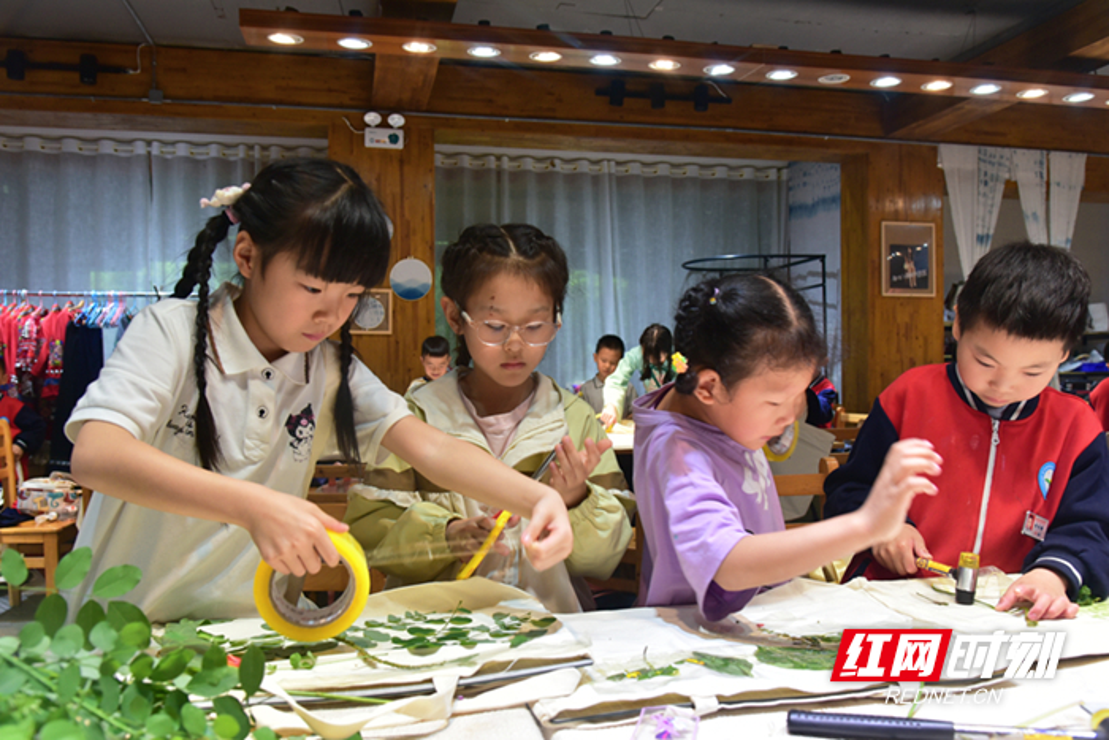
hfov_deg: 61.9
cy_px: 370
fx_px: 924
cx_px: 554
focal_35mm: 30
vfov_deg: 43.6
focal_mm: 30
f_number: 5.6
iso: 720
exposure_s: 1/125
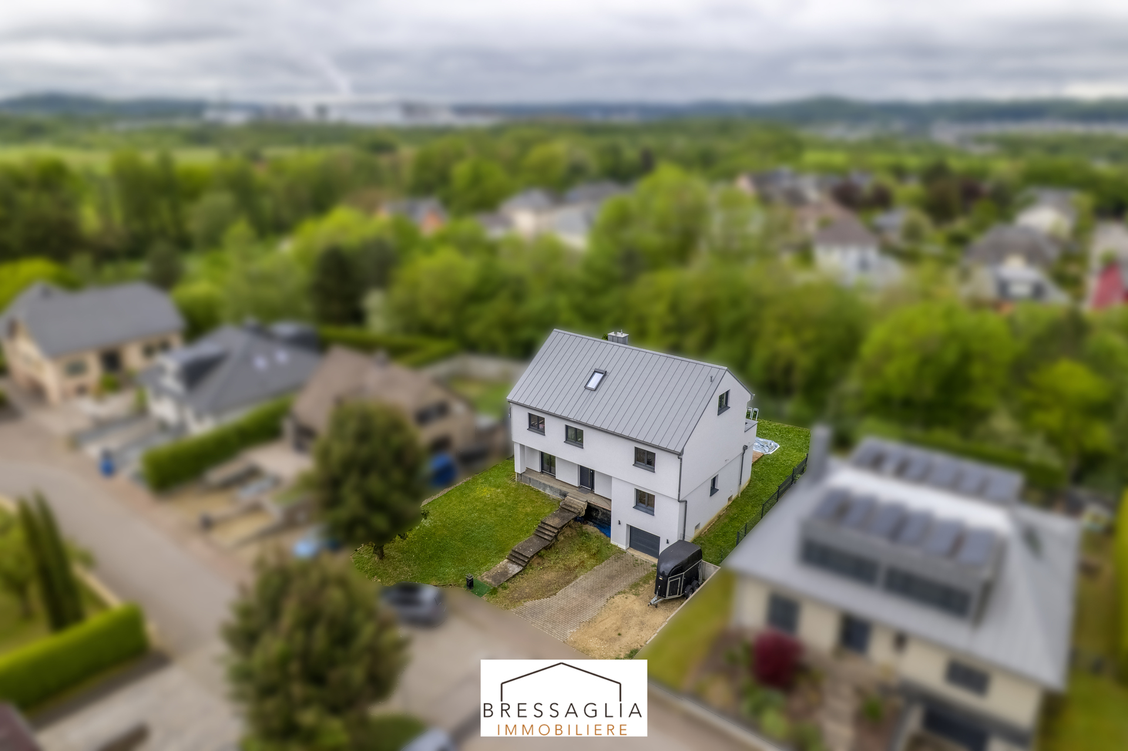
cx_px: 564
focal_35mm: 22
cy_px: 376
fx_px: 689
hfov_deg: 78.6
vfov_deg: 57.2
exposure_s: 1/80
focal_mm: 8.38
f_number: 2.8
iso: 200
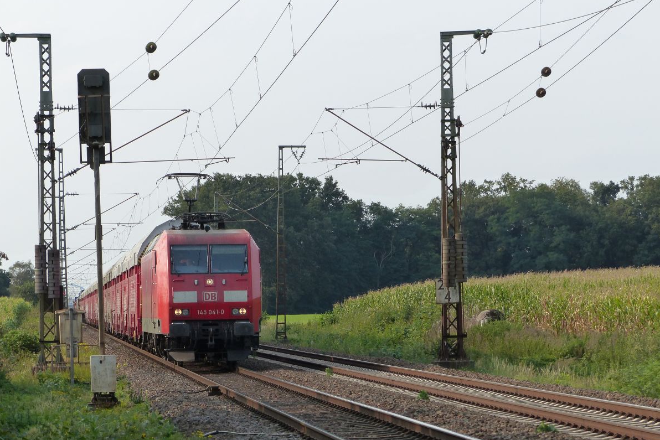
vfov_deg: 7.7
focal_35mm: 178
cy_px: 244
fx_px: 3263
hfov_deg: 11.5
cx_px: 329
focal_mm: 30.6
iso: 160
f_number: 4
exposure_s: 1/500
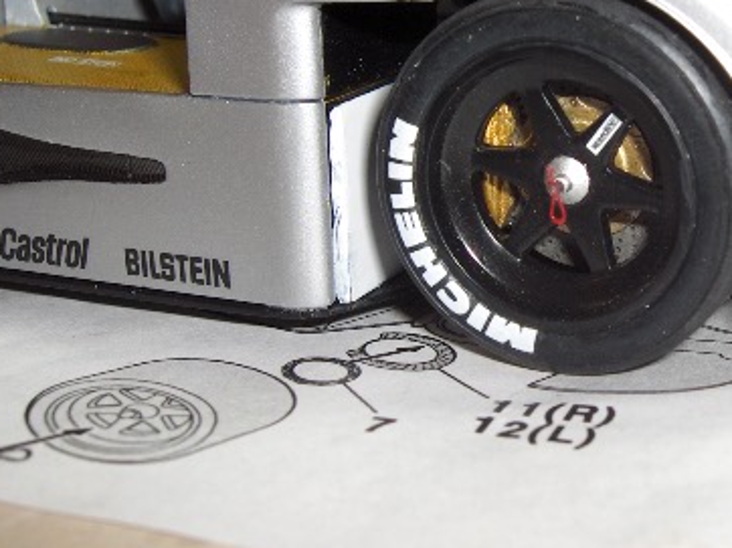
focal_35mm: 69
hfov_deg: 27.6
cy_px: 224
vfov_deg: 21.3
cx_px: 590
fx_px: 1458
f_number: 4.8
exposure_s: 1/125
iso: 100
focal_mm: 8
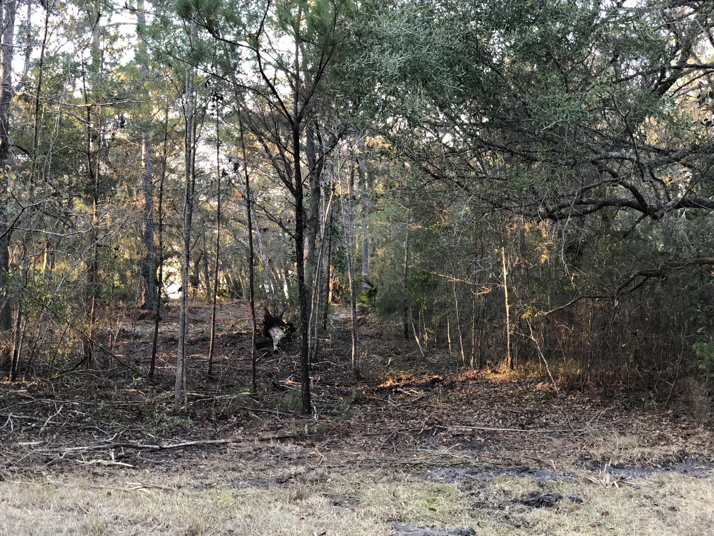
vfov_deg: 28.0
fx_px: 1073
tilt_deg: +0.8
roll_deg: -1.1
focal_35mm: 52
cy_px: 268
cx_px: 357
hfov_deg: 36.8
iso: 100
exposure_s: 1/40
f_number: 2.4
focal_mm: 6
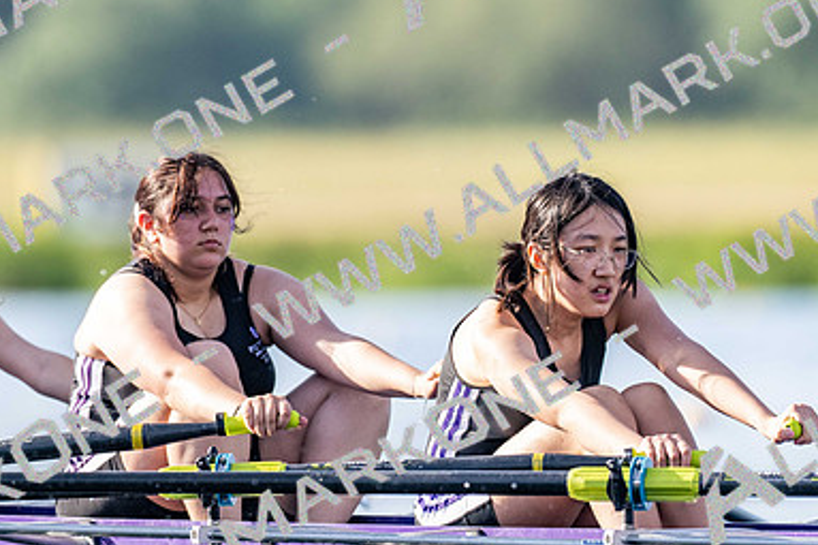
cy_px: 345
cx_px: 517
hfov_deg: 2.3
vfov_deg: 1.5
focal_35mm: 909
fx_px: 20645
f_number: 5.6
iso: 1100
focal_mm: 600
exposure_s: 1/2500
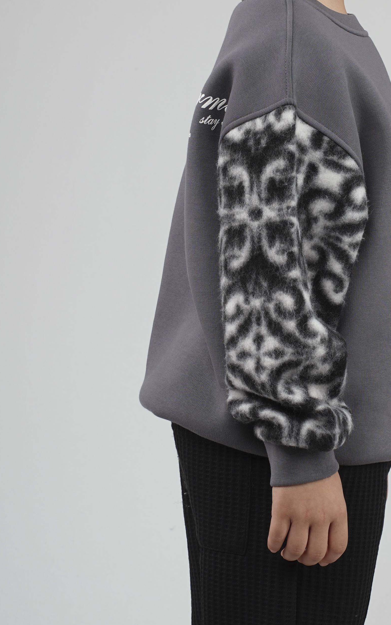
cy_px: 167
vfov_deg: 12.0
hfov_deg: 7.5
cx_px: 296
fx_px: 2966
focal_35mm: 174
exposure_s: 1/160
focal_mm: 73
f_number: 5.6
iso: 80
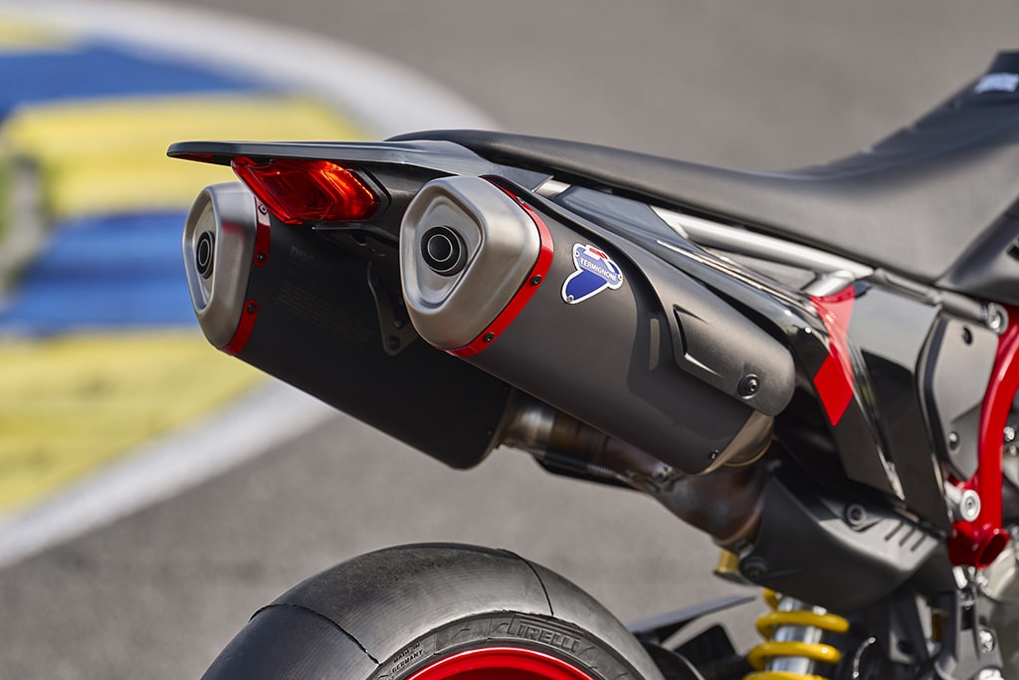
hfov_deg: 10.3
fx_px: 5662
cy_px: 340
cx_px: 510
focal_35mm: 200
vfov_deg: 6.9
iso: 125
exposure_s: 1/640
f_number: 4
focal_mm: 200
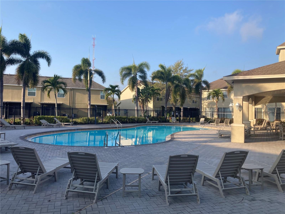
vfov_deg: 49.7
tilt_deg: +4.1
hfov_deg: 63.4
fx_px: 231
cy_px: 107
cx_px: 142
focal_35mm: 28
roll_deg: -1.4
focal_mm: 3.99
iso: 20
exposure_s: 1/1171
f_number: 1.8
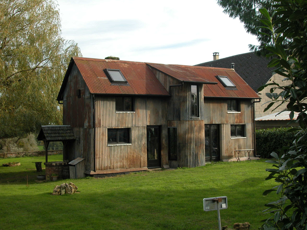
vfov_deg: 32.2
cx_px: 154
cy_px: 115
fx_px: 399
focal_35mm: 45
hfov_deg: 42.1
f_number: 5.2
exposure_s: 1/267
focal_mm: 11.4
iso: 100
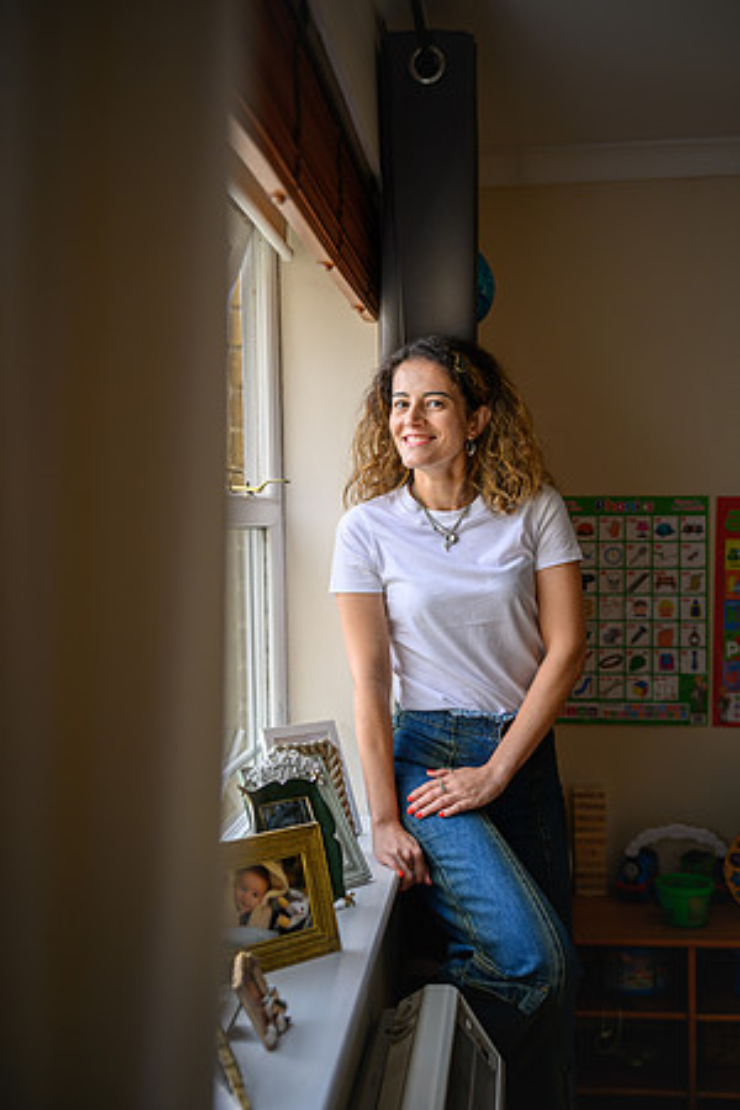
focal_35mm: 36
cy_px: 555
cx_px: 370
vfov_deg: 53.1
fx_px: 1110
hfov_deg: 36.9
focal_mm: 36
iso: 72
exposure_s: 1/125
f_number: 2
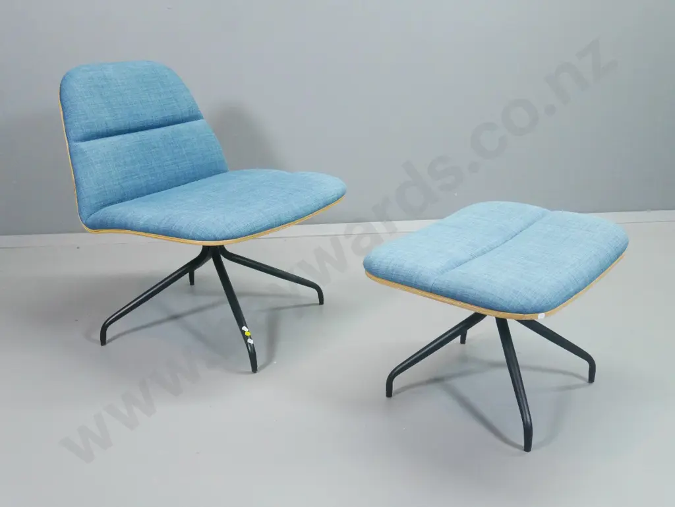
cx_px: 338
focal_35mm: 38
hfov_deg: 49.0
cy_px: 254
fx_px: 741
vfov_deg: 37.8
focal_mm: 19
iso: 3200
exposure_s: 1/100
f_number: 4.5
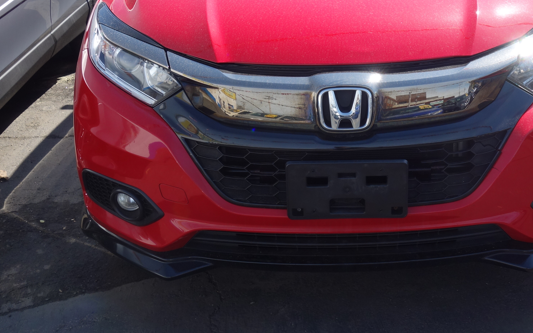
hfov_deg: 38.0
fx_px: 770
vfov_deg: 23.9
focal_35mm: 53
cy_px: 50
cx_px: 319
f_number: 5.6
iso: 125
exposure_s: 1/250
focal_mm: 10.4
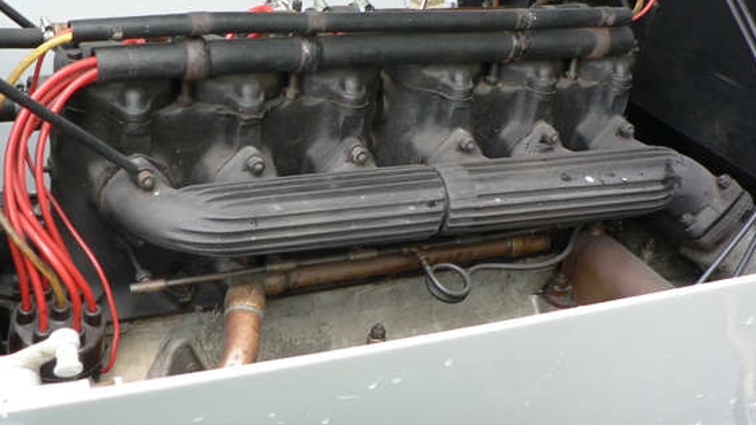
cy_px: 198
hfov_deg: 39.8
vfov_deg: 23.1
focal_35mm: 52
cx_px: 332
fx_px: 1043
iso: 80
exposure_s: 1/40
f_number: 2.8
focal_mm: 6.9
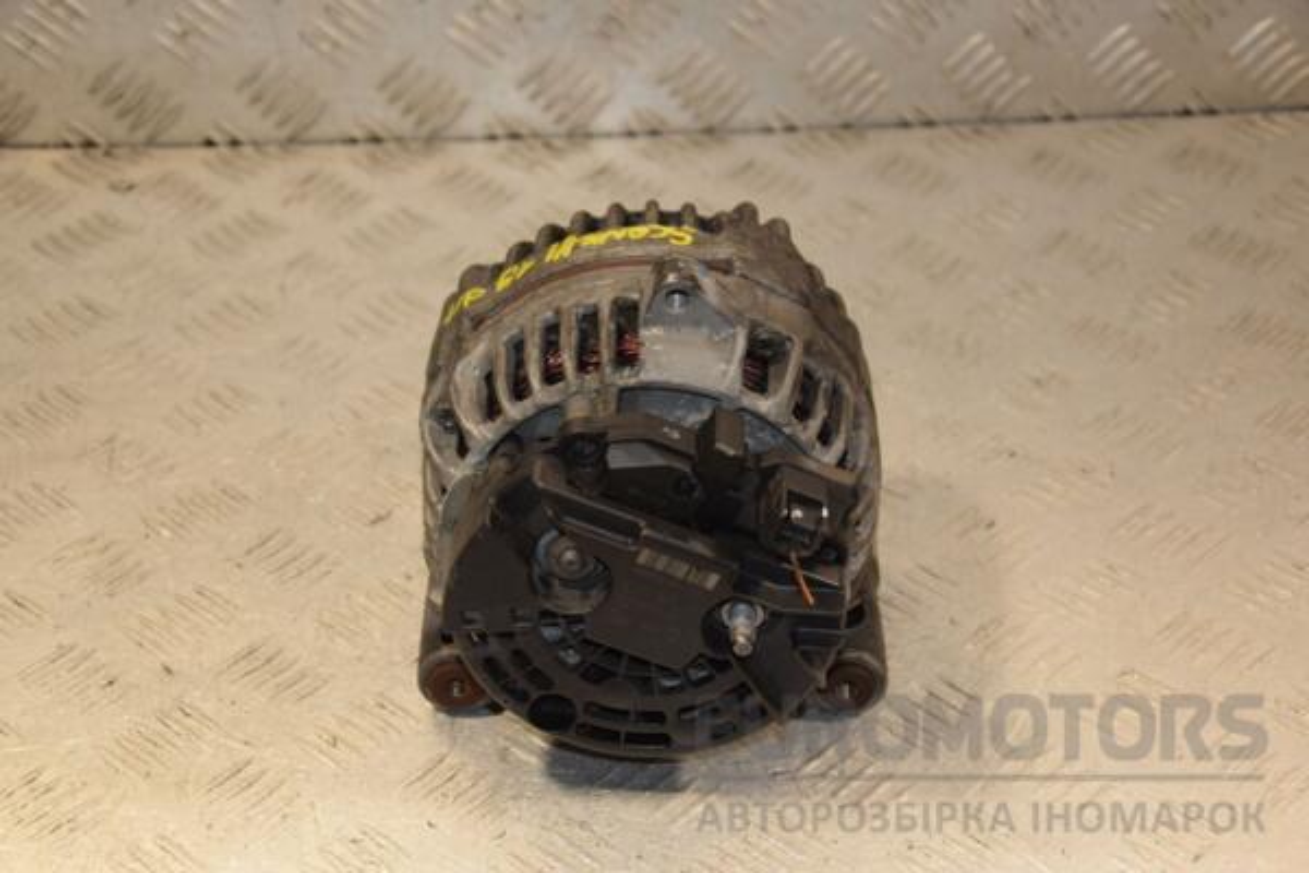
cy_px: 436
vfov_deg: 18.2
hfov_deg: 27.0
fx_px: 2727
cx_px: 654
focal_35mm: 75
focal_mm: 50
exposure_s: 1/200
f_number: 5.6
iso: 800
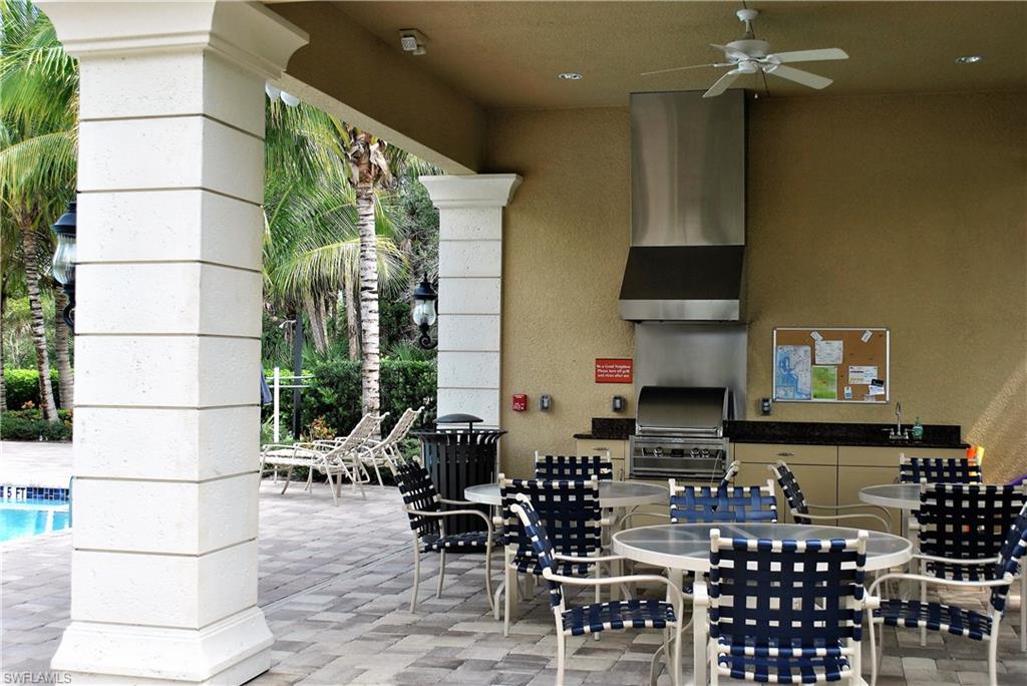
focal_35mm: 42
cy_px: 343
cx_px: 514
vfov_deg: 31.9
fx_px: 1199
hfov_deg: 46.4
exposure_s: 1/125
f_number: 5.6
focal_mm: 28
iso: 100
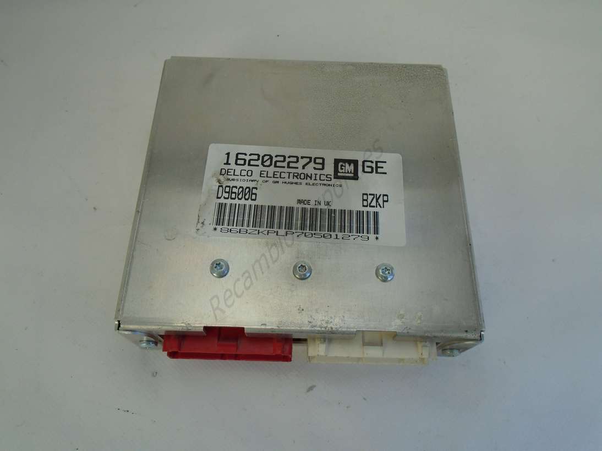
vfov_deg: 53.0
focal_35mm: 26
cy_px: 226
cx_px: 301
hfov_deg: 67.3
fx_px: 452
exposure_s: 1/200
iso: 100
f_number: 3.2
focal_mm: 4.6
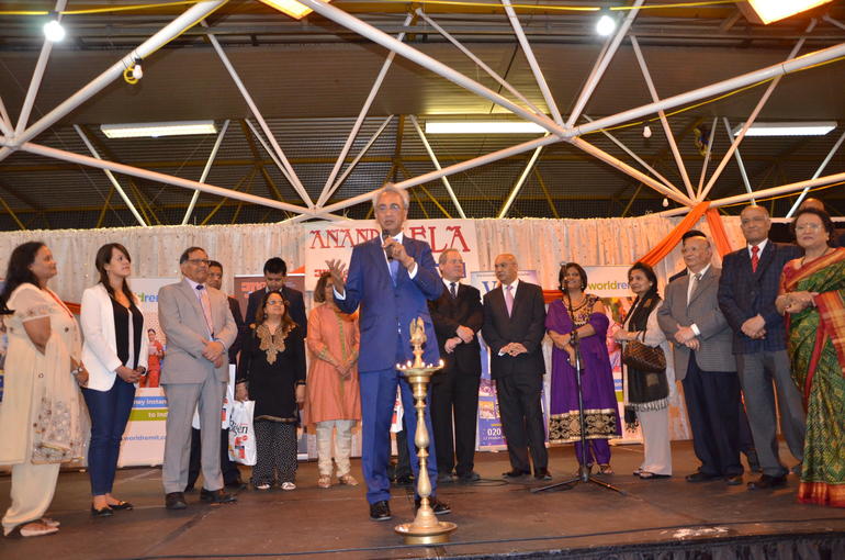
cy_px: 280
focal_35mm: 32
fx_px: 738
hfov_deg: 59.6
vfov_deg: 41.5
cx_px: 422
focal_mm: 21
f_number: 3.8
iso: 2000
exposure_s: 1/125
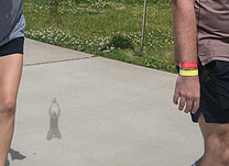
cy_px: -8
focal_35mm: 114
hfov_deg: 17.1
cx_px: 2
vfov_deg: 12.5
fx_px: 746
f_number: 4
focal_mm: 35
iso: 200
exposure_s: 1/4000
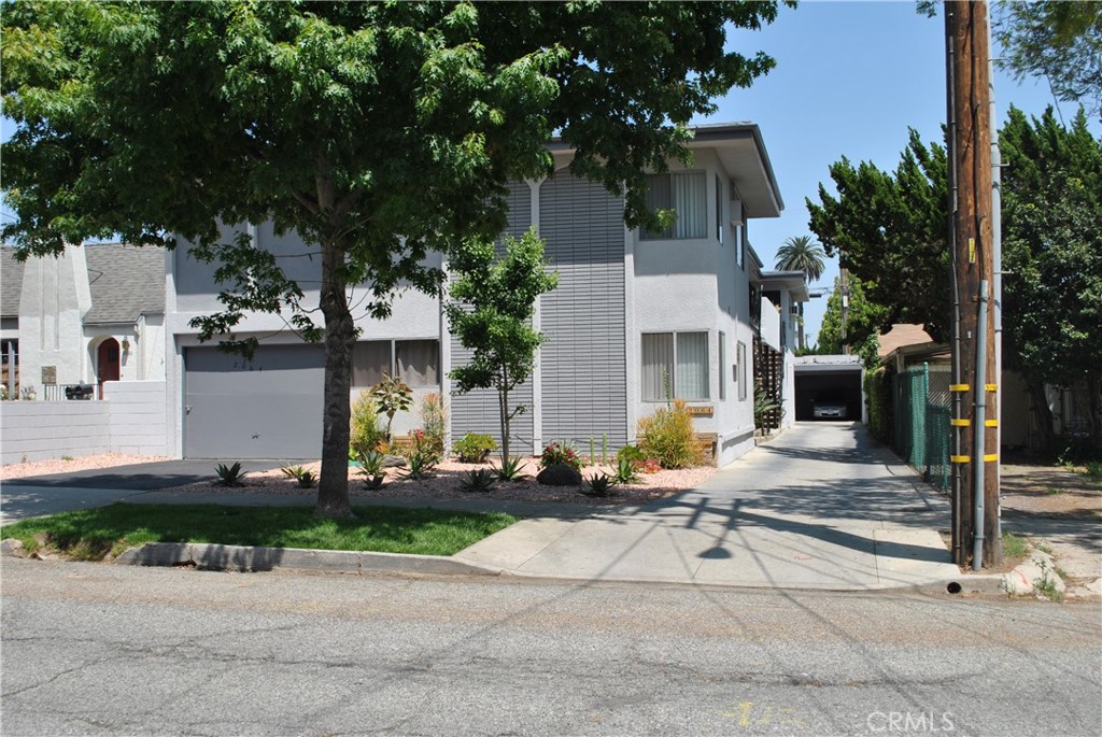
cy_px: 368
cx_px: 551
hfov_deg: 49.5
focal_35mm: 39
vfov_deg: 34.3
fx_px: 1195
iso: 100
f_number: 8
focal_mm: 26
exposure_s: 1/250
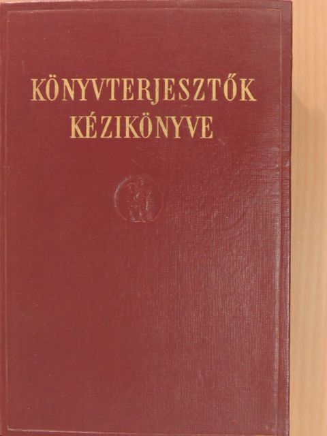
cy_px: 218
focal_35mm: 50
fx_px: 630
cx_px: 164
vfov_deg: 38.2
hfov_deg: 29.1
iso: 800
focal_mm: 9
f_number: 5.6
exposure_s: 1/15
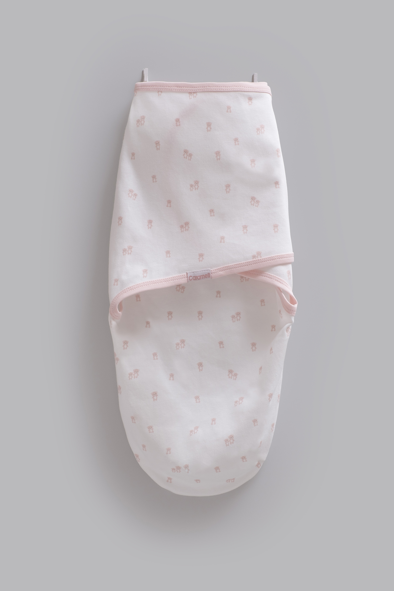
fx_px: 1083
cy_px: 296
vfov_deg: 30.5
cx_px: 197
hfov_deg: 20.6
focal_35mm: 66
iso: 125
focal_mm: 43.8
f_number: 8
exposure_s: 1/125
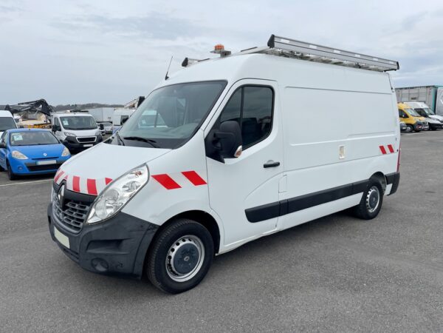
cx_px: 222
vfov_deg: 53.1
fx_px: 333
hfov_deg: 67.3
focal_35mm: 26
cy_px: 166
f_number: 1.6
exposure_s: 1/2564
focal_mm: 4.2
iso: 32
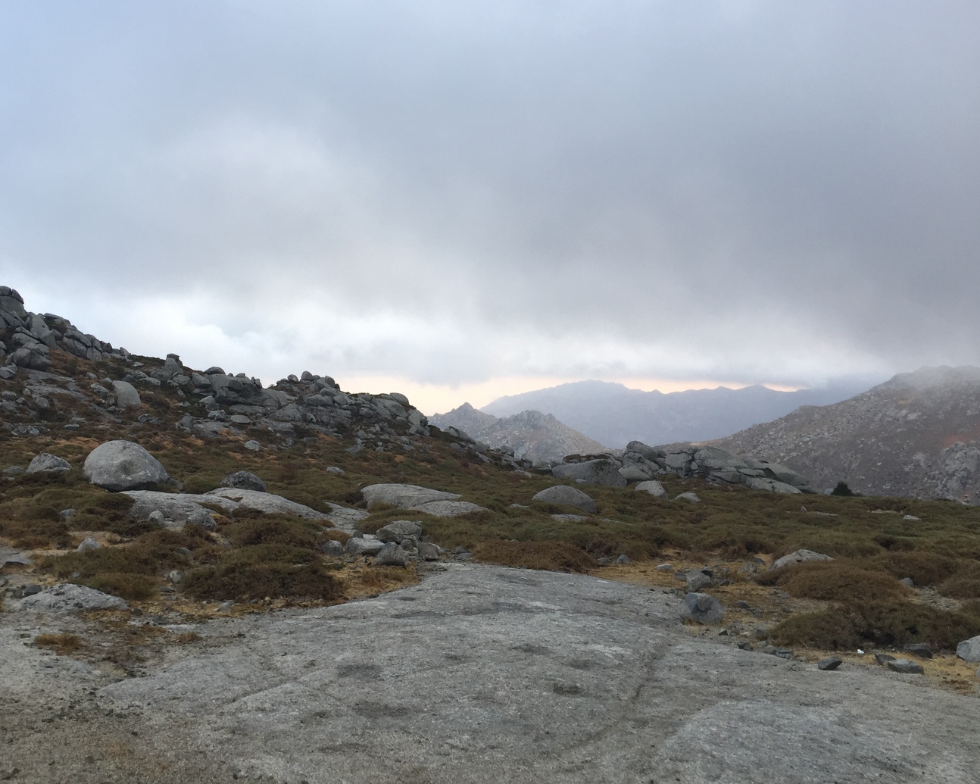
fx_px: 1015
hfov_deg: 51.2
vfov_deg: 42.2
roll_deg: +0.4
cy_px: 367
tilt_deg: -0.5
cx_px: 392
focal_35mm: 35
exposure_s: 1/100
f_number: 2.2
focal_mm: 4.15
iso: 40
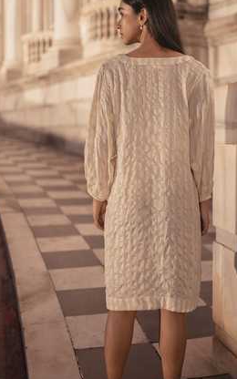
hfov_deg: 28.6
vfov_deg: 44.3
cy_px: 205
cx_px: 136
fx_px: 465
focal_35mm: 45
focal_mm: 35
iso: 2000
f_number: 1.4
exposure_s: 1/60
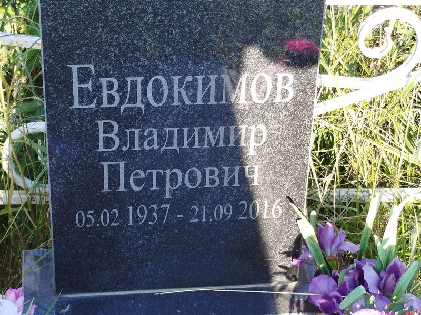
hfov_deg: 61.7
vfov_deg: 48.2
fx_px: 353
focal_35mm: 29
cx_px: 210
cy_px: 158
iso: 50
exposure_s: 1/110
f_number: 1.7
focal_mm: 5.31
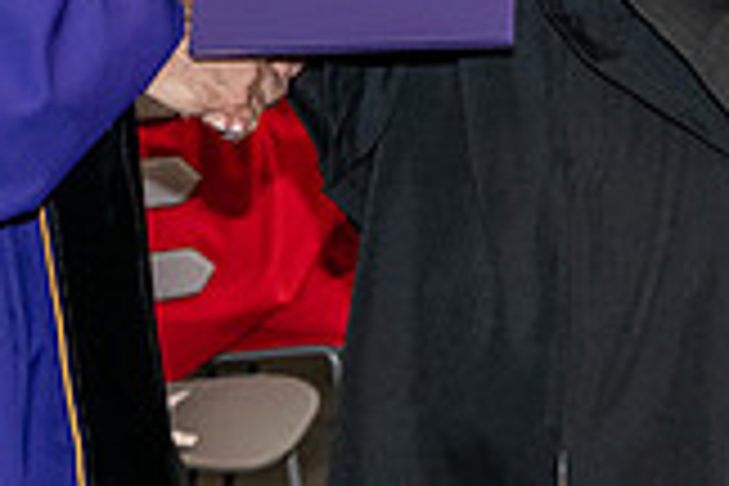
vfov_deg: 5.4
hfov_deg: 8.2
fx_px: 5062
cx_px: 144
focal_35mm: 250
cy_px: -380
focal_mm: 70
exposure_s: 1/200
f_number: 5
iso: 2500
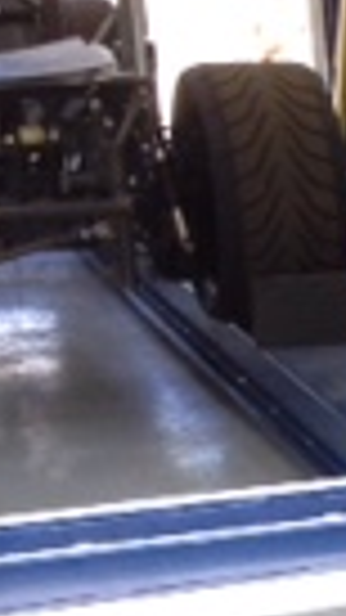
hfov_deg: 6.0
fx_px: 2742
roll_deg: -0.7
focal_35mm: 168
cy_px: 486
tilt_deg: -14.1
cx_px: 1411
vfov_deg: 12.8
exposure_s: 1/120
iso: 64
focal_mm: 4.12
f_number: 2.4
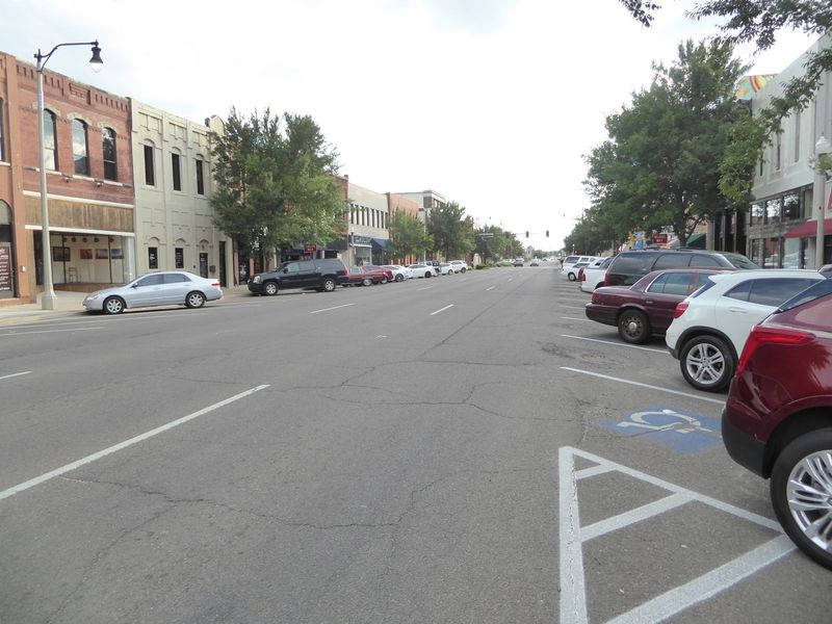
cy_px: 312
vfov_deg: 54.9
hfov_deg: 69.4
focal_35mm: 25
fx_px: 601
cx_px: 416
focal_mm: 4.3
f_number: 3.3
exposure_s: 1/250
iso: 160
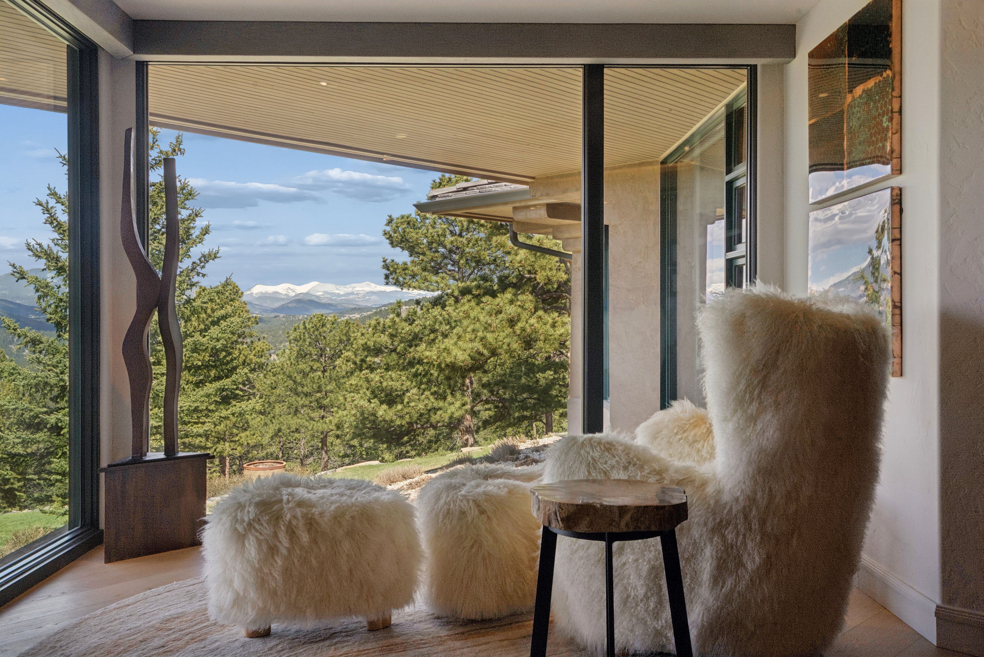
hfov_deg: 60.3
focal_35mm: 31
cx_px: 492
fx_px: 848
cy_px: 328
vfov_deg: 42.4
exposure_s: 1/125
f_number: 16
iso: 400
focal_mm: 31
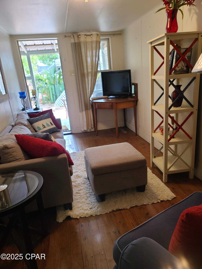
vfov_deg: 69.4
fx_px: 195
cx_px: 101
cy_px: 134
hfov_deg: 54.9
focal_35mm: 25
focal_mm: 7
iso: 100
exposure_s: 1/60
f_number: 1.8
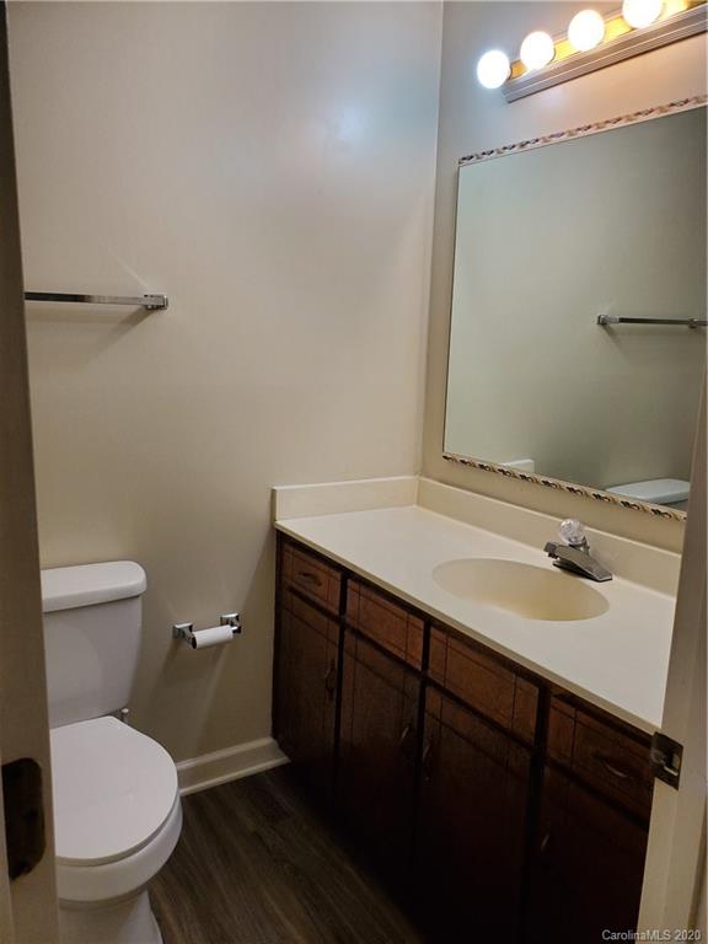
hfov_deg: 53.1
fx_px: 709
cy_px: 472
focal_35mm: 26
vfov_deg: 67.3
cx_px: 354
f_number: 2.4
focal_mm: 4.3
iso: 200
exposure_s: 1/120
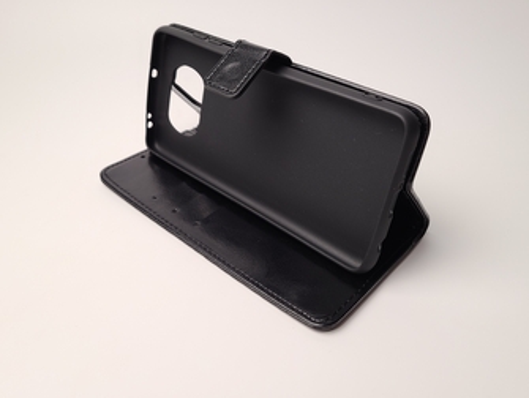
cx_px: 265
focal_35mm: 31
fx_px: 474
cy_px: 186
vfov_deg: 45.5
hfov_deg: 58.3
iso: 64
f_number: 1.8
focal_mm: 5.4
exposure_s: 1/50
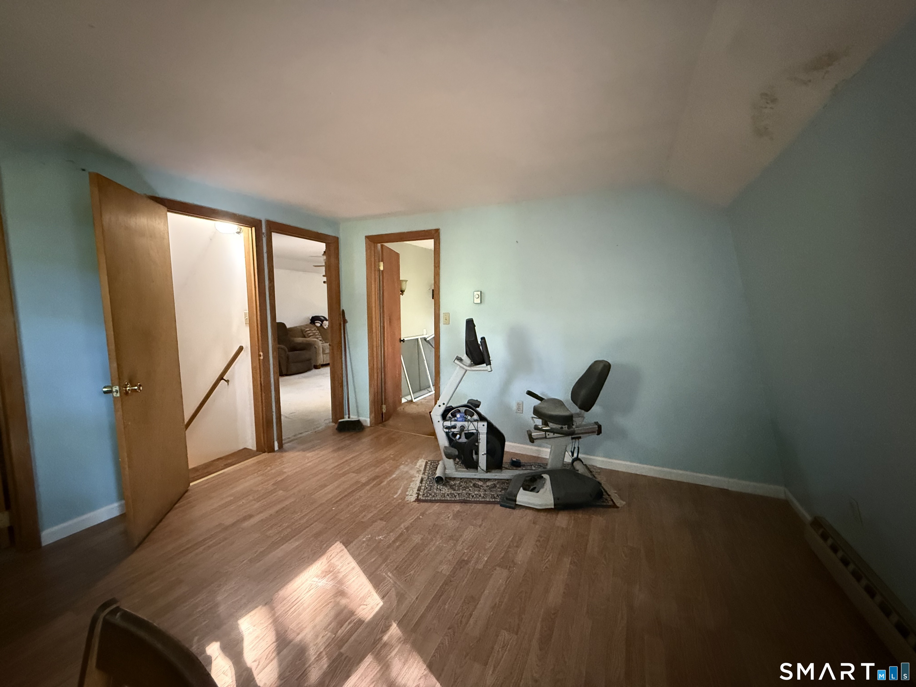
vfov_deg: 85.7
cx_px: 458
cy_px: 344
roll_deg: -0.3
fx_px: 370
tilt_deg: -5.8
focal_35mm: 14
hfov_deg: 102.1
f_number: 2.2
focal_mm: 2.22
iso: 1250
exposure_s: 1/40
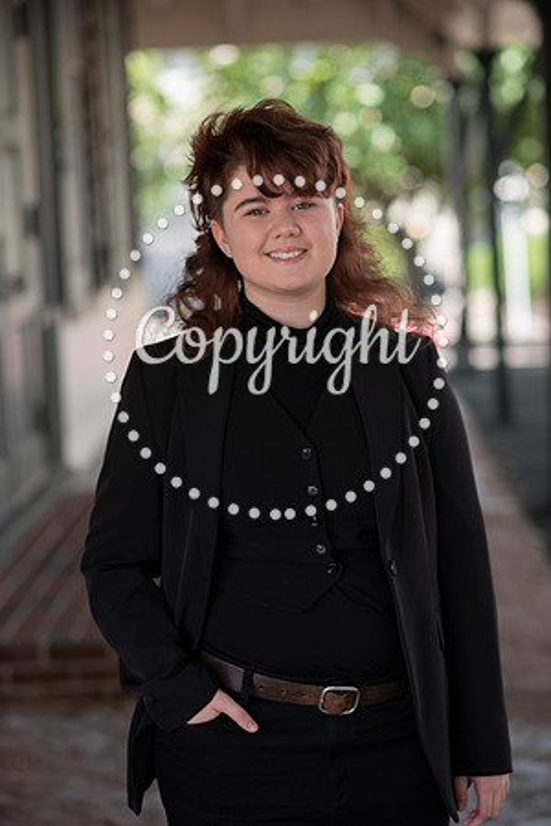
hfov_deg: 16.1
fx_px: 1951
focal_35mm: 85
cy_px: 413
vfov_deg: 23.9
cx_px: 276
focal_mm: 85
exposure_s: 1/320
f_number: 2.5
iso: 200
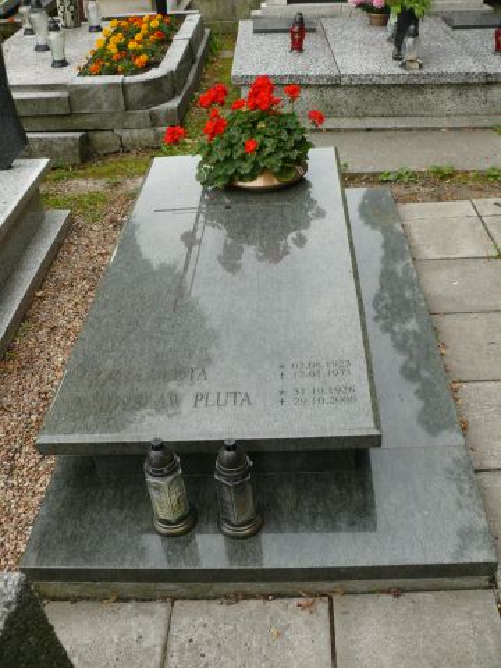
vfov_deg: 52.6
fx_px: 675
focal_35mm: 35
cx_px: 250
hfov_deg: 40.7
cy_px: 334
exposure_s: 1/100
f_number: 3.6
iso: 100
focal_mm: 7.4
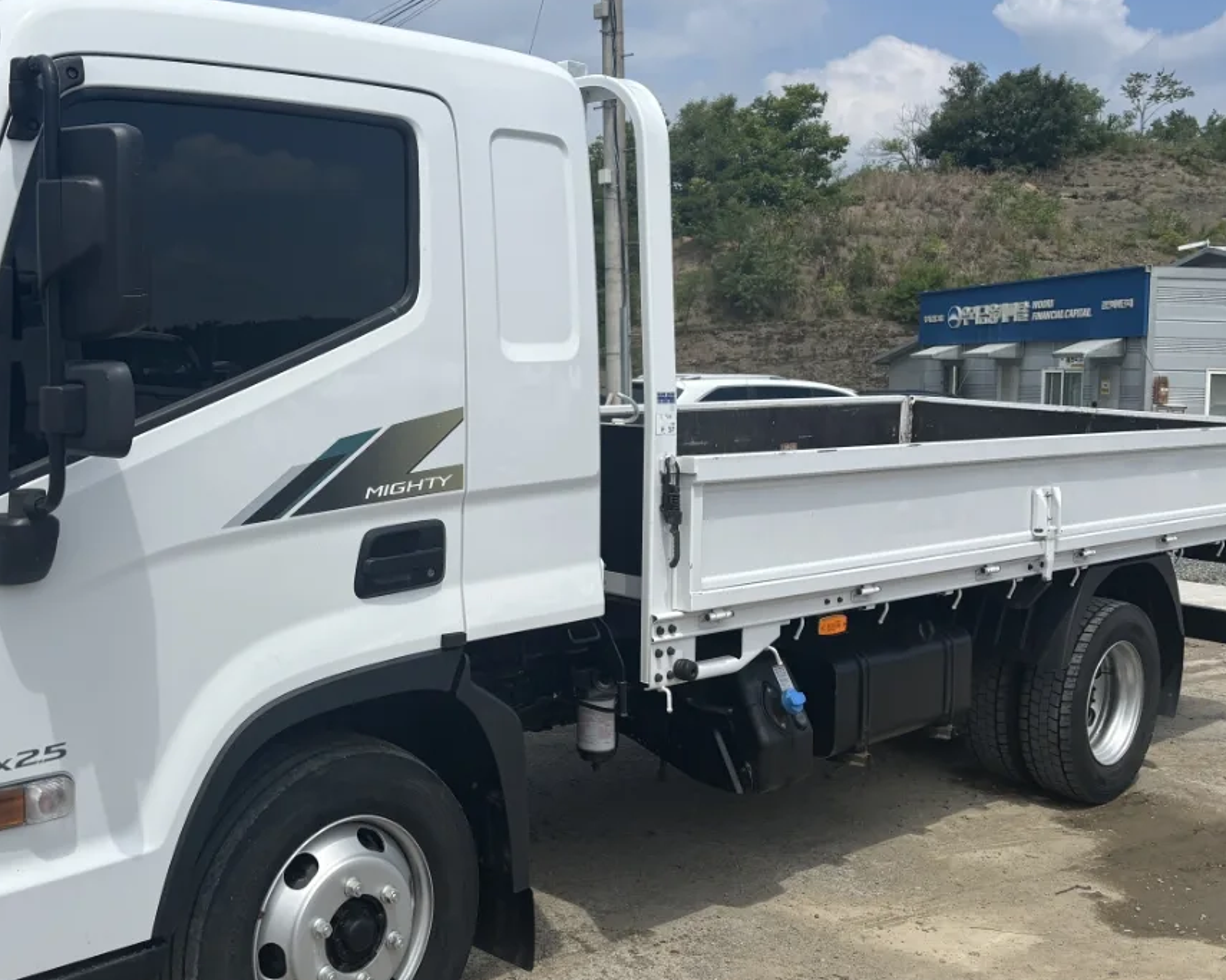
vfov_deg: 39.1
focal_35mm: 38
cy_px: 428
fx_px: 1379
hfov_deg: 47.3
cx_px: 430
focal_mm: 5.96
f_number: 1.6
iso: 50
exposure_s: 1/5952
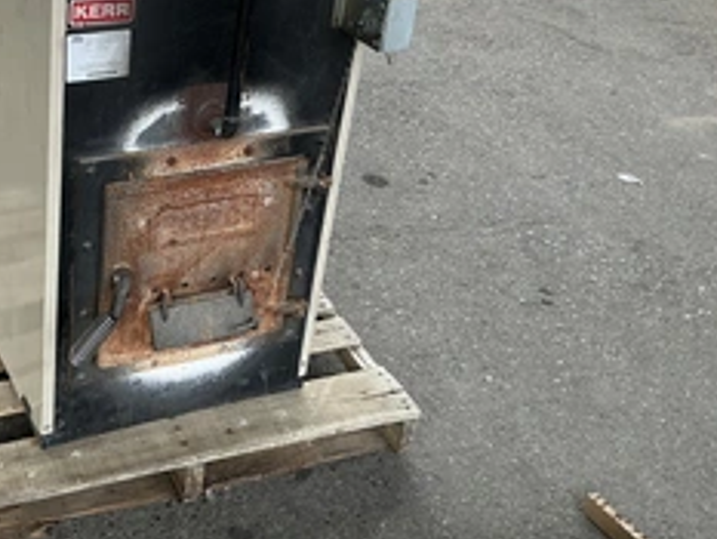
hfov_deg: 38.2
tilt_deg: -31.2
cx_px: 148
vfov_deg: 29.9
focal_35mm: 48
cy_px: 151
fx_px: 995
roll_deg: -3.6
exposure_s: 1/307
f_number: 1.8
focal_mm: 3
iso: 25
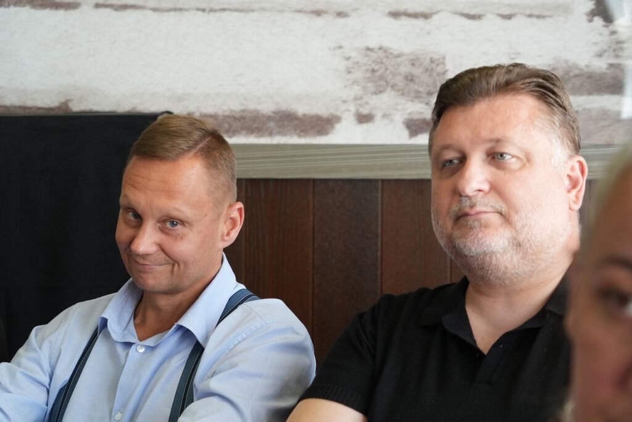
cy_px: 211
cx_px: 316
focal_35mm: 96
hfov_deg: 21.2
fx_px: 1685
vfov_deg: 14.3
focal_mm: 96
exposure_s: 1/100
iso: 2000
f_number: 8
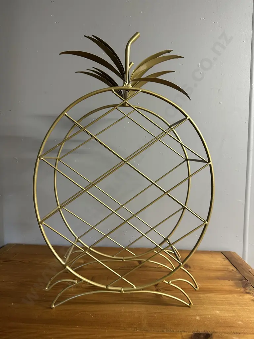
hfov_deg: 56.8
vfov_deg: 71.6
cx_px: 127
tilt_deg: -2.2
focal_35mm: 24
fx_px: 235
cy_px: 170
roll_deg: -2.3
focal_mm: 6.86
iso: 250
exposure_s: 1/50
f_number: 1.78
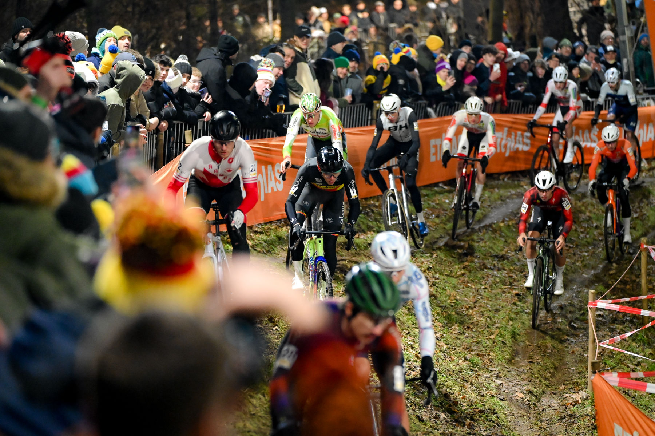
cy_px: 218
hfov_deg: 15.2
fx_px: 2455
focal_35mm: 135
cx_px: 328
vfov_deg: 10.1
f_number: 2.8
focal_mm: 135
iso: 10000
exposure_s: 1/1000
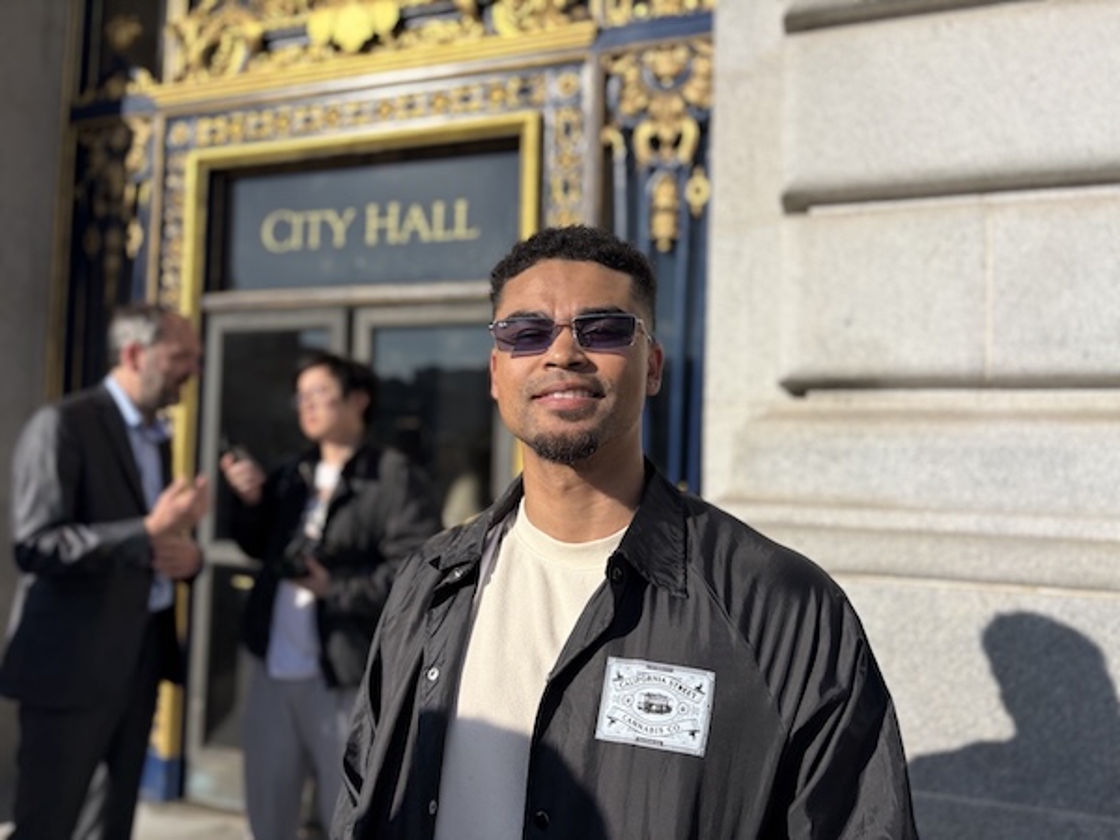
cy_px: 420
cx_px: 560
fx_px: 841
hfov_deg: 67.3
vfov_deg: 53.1
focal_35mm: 26
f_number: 1.6
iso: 50
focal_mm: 5.96
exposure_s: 1/5814
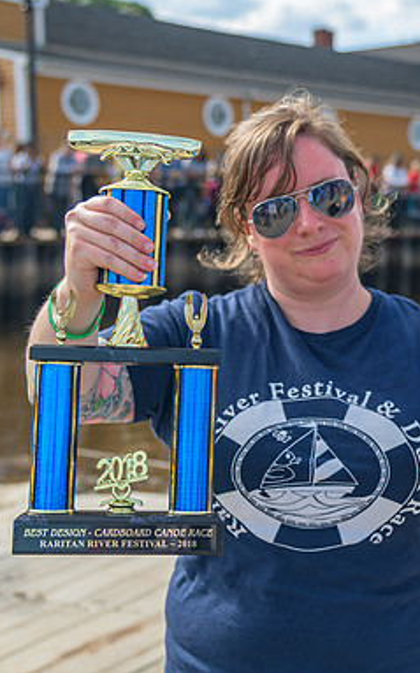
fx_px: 1247
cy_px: 335
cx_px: 327
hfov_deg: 19.0
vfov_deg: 30.2
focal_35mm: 68
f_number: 4
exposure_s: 1/200
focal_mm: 44
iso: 72
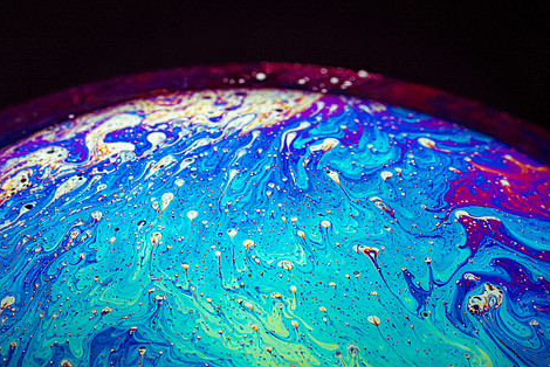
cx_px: 268
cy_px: 199
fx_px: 1697
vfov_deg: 12.4
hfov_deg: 18.4
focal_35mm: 111
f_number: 22
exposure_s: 1/50
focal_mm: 90
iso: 100
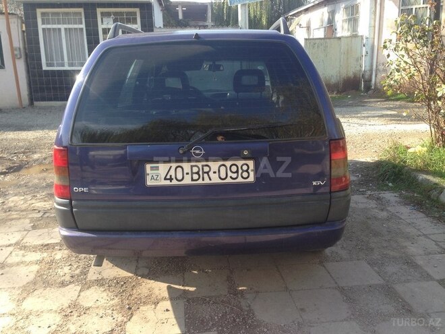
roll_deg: +1.8
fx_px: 424
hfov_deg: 55.4
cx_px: 222
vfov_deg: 42.9
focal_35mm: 33
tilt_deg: -14.0
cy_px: 167
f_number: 2.4
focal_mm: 4.12
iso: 50
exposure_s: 1/279
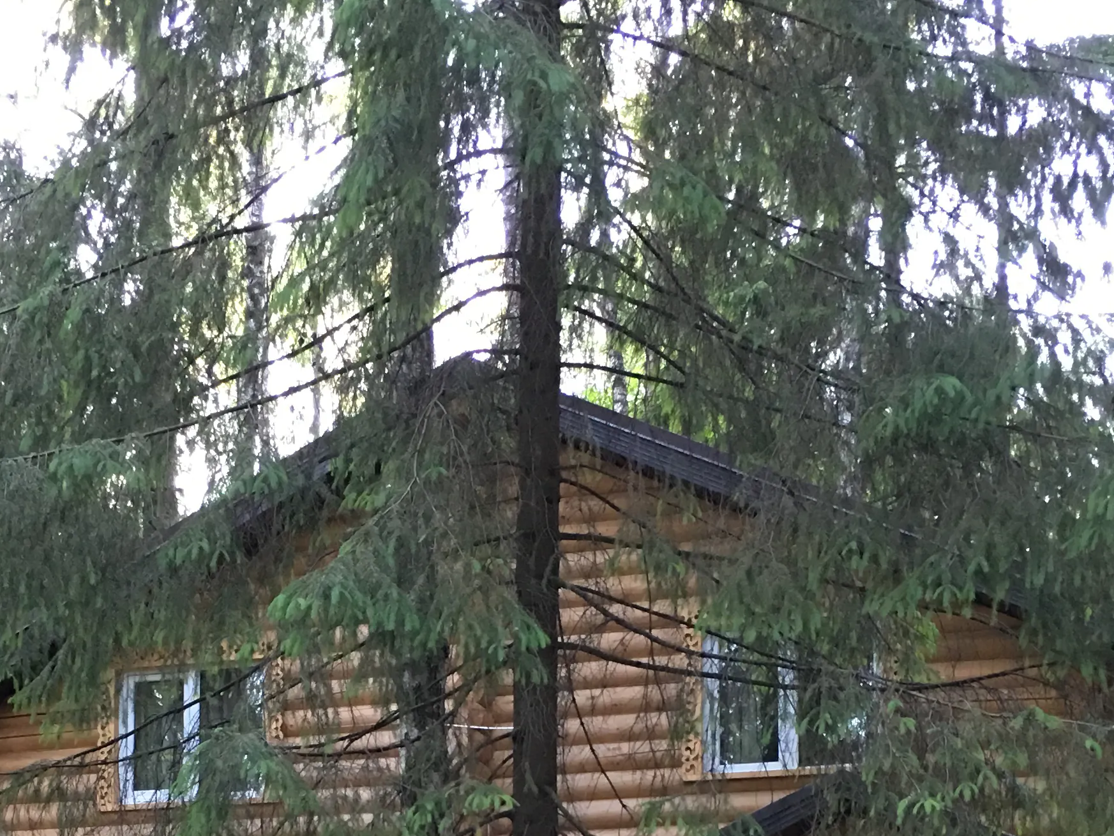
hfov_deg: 28.9
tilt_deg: +6.8
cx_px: 501
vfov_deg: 20.8
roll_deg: -1.2
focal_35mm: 67
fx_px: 2156
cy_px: 935
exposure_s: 1/10
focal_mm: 4.15
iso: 100
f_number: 2.2
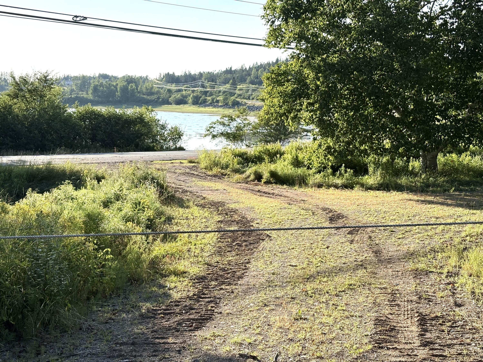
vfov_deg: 28.0
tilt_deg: -6.1
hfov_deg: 36.8
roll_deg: -0.1
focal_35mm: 52
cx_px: 242
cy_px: 181
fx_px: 726
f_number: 1.6
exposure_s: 1/1553
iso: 50
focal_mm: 5.96
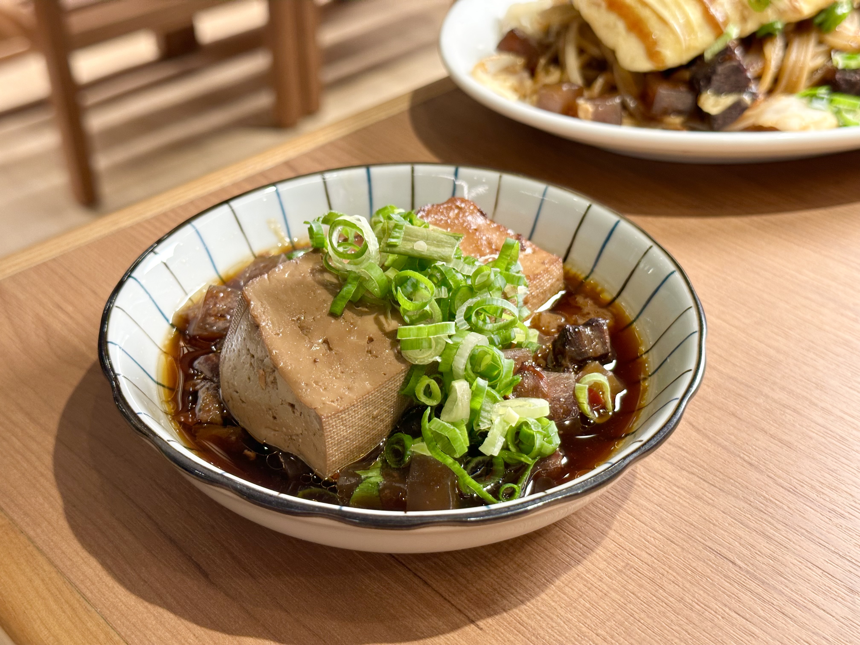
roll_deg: +0.3
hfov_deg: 39.7
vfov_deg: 30.3
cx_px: 430
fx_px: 1193
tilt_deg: -37.1
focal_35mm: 48
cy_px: 322
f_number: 1.78
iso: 100
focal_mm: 6.86
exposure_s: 1/60
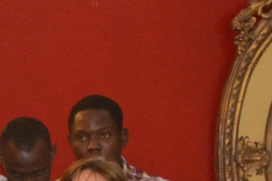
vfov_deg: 5.9
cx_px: -567
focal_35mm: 233
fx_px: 1758
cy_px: 97
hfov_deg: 7.6
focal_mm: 22
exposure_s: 1/60
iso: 1100
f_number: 3.5
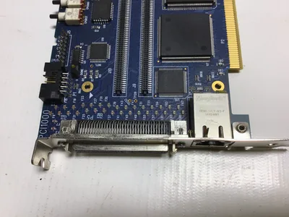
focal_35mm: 31
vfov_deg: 45.4
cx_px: 144
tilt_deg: -69.0
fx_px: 259
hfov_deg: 58.4
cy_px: 108
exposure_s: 1/224
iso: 25
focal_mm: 3.3
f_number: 2.4
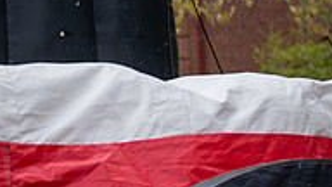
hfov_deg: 12.5
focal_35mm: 172
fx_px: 1514
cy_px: -189
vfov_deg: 6.8
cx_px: 131
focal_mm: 70
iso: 100
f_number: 3.5
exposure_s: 1/640
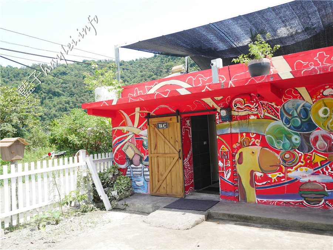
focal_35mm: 30
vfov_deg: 46.8
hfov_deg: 60.0
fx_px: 289
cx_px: 166
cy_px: 125
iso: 200
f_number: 3.5
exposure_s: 1/400
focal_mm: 15
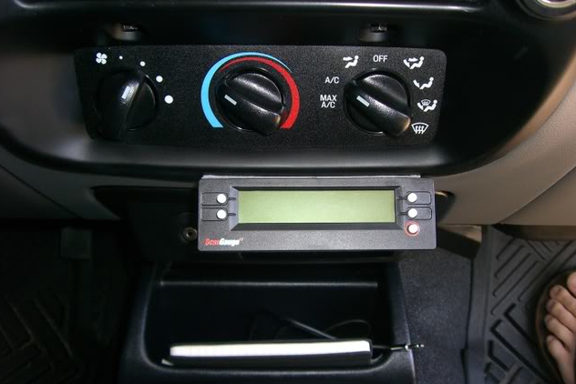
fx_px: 640
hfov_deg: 48.4
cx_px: 287
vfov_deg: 33.4
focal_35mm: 40
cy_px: 203
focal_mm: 6.2
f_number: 2.7
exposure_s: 1/60
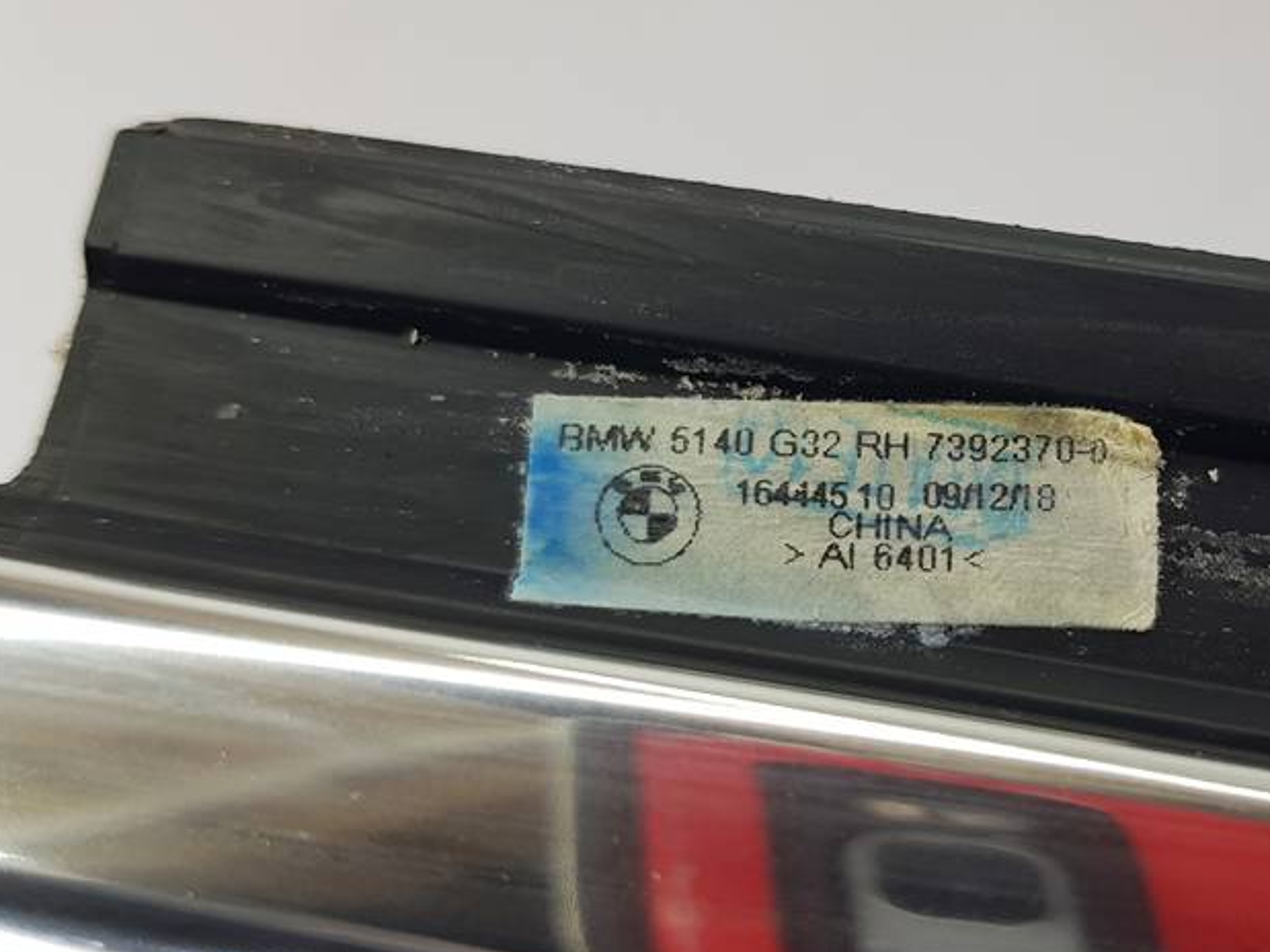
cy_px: 484
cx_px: 940
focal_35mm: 43
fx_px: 1577
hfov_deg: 42.6
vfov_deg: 33.6
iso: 40
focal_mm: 4.2
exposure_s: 1/107
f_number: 1.7
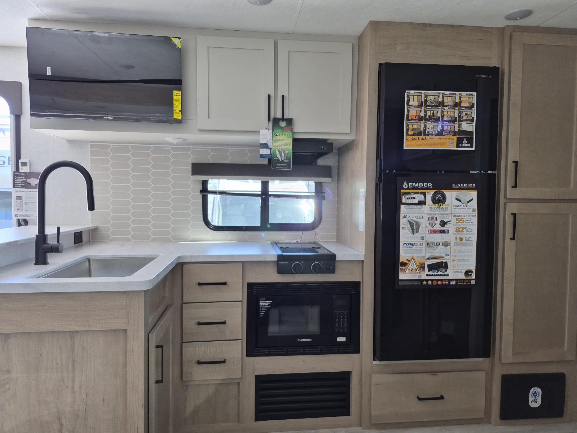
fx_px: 383
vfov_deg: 58.9
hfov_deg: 73.9
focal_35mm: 23
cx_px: 288
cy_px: 216
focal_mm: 5.4
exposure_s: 1/182
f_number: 1.8
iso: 200
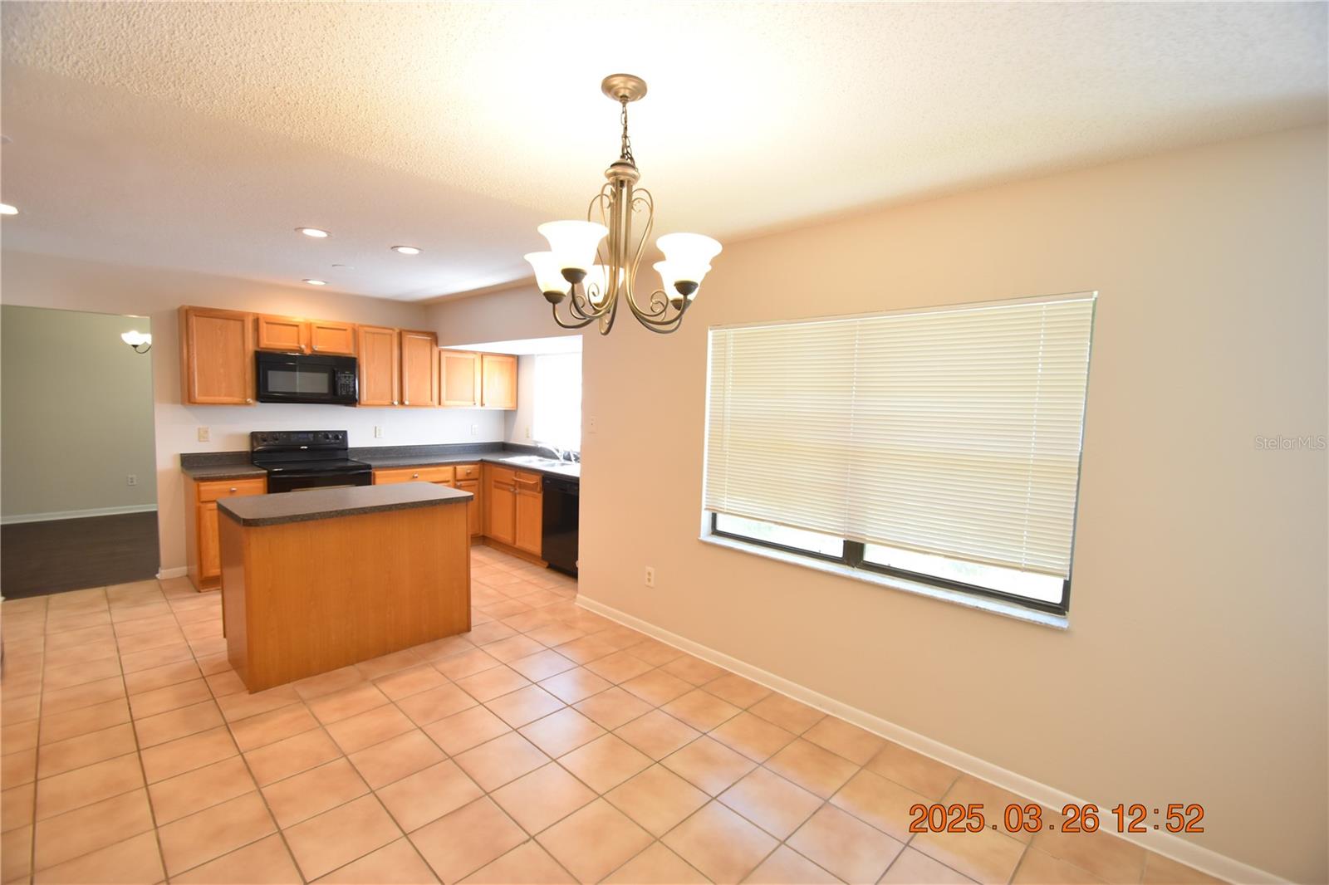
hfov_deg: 100.4
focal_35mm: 15
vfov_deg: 77.3
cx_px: 664
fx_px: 554
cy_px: 442
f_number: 4
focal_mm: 10
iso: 560
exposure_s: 1/60
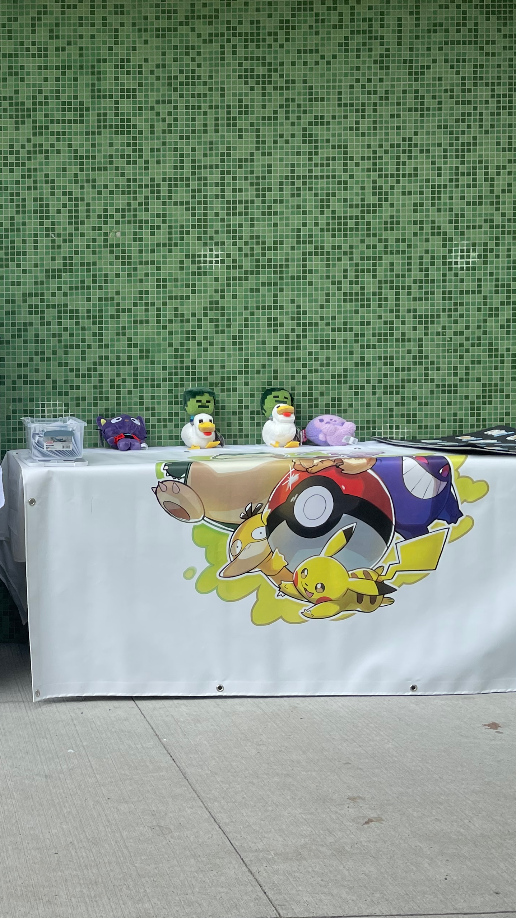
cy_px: 404
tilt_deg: -3.3
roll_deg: +0.7
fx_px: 1046
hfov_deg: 25.5
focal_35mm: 43
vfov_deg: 47.3
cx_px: -67
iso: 32
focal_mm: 5.1
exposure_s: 1/1175
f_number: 1.6
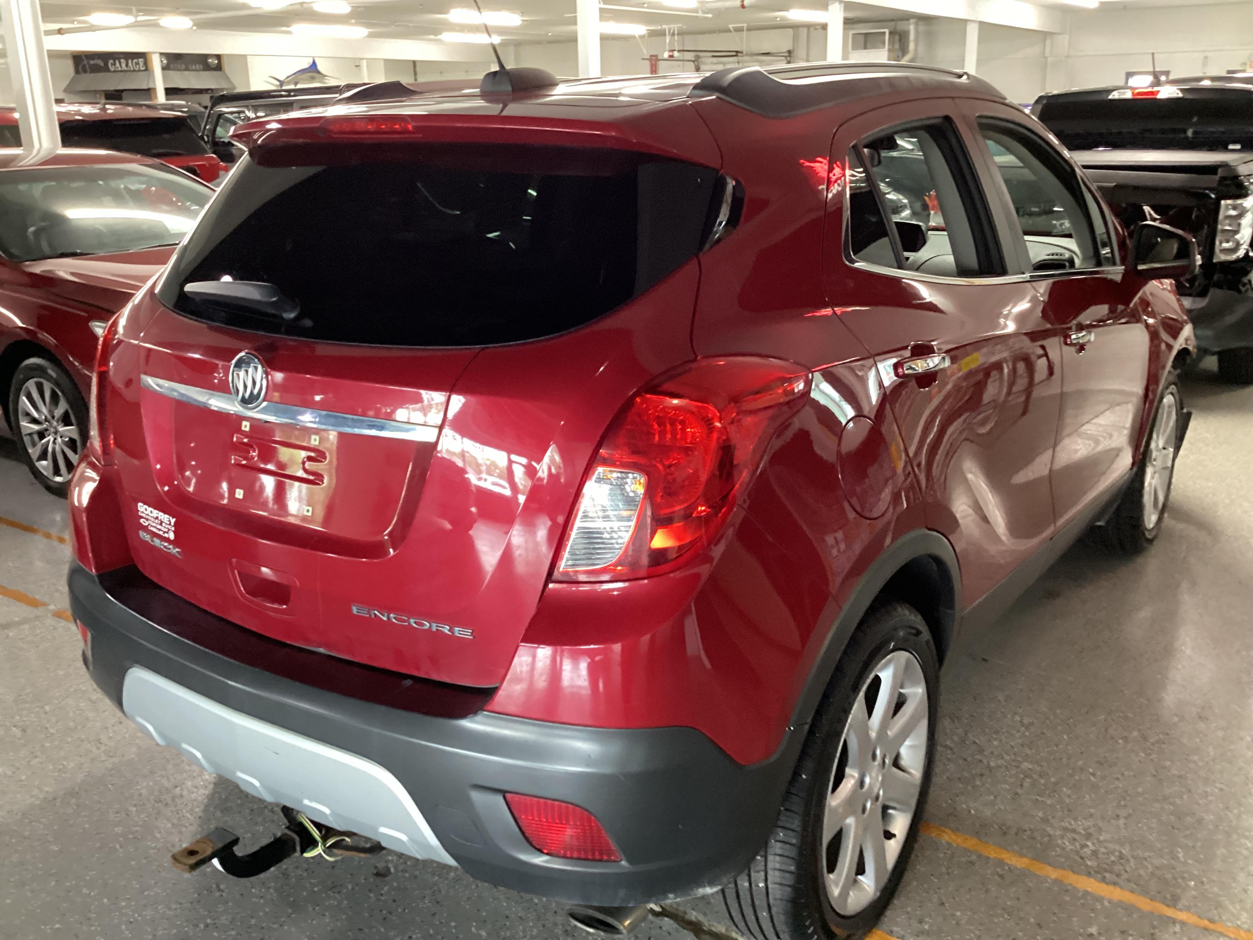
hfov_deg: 58.4
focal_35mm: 31
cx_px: 626
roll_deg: +0.2
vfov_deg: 45.4
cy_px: 470
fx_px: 1122
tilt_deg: -21.6
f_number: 2.4
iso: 400
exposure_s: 1/33
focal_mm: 3.3
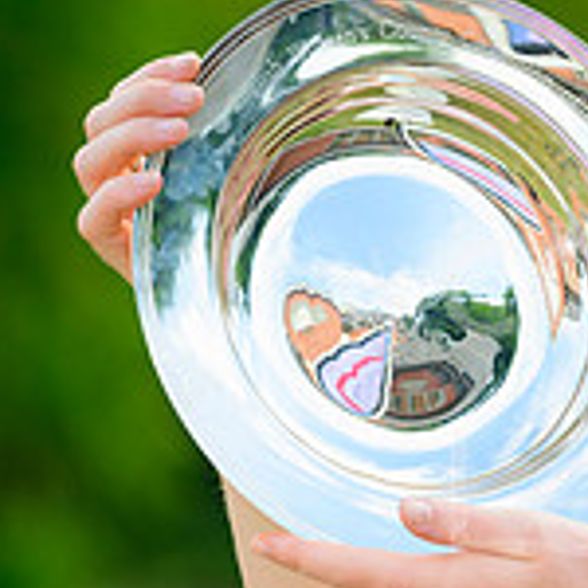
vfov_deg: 3.4
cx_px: 956
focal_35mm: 511
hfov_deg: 3.4
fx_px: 9820
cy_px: 527
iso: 160
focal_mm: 155
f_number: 4
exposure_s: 1/200
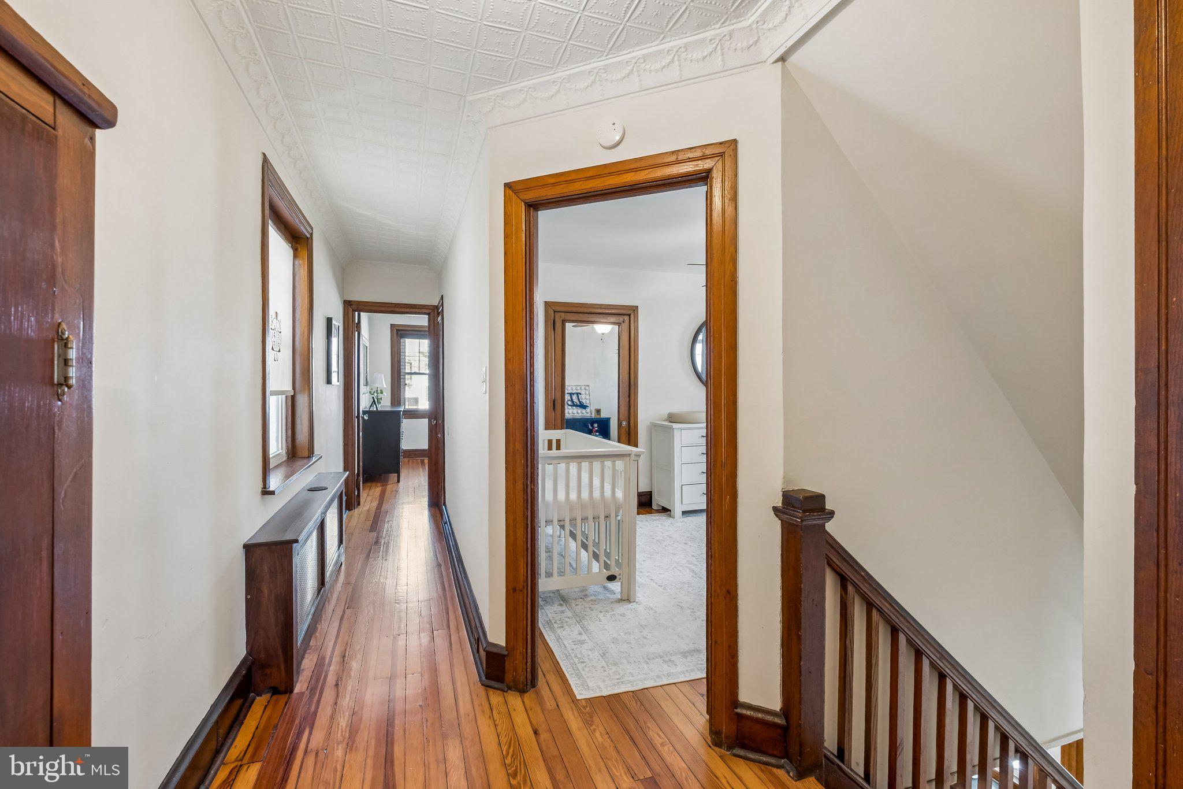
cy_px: 394
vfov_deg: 77.3
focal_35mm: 15
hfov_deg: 100.4
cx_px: 592
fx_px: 493
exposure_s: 1/3.33
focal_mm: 10
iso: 250
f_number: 8
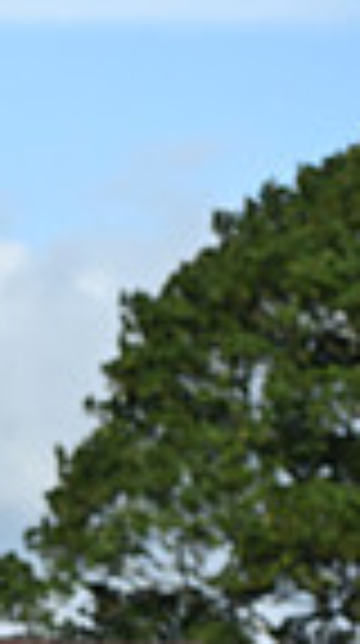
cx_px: -796
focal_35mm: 510
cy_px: 664
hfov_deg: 2.3
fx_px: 8691
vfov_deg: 4.2
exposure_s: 1/1250
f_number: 4
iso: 125
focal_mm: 120
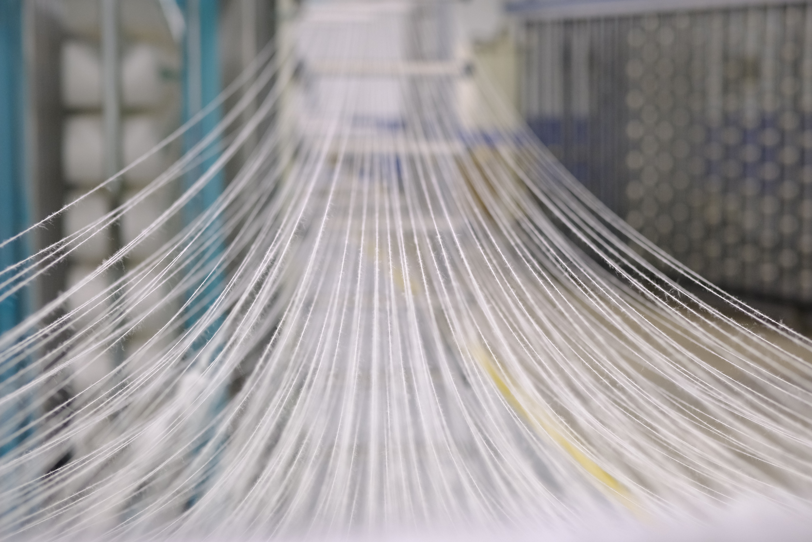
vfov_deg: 18.2
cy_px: 271
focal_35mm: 75
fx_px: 1692
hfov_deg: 27.0
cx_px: 406
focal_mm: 50
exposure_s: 1/280
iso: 1600
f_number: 2.2
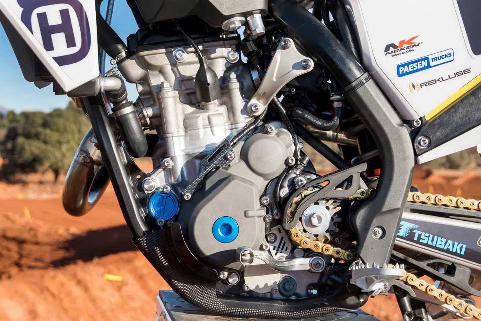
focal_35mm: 52
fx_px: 701
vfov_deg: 25.8
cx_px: 240
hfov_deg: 37.9
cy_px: 160
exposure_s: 1/1250
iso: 500
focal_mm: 35
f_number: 5
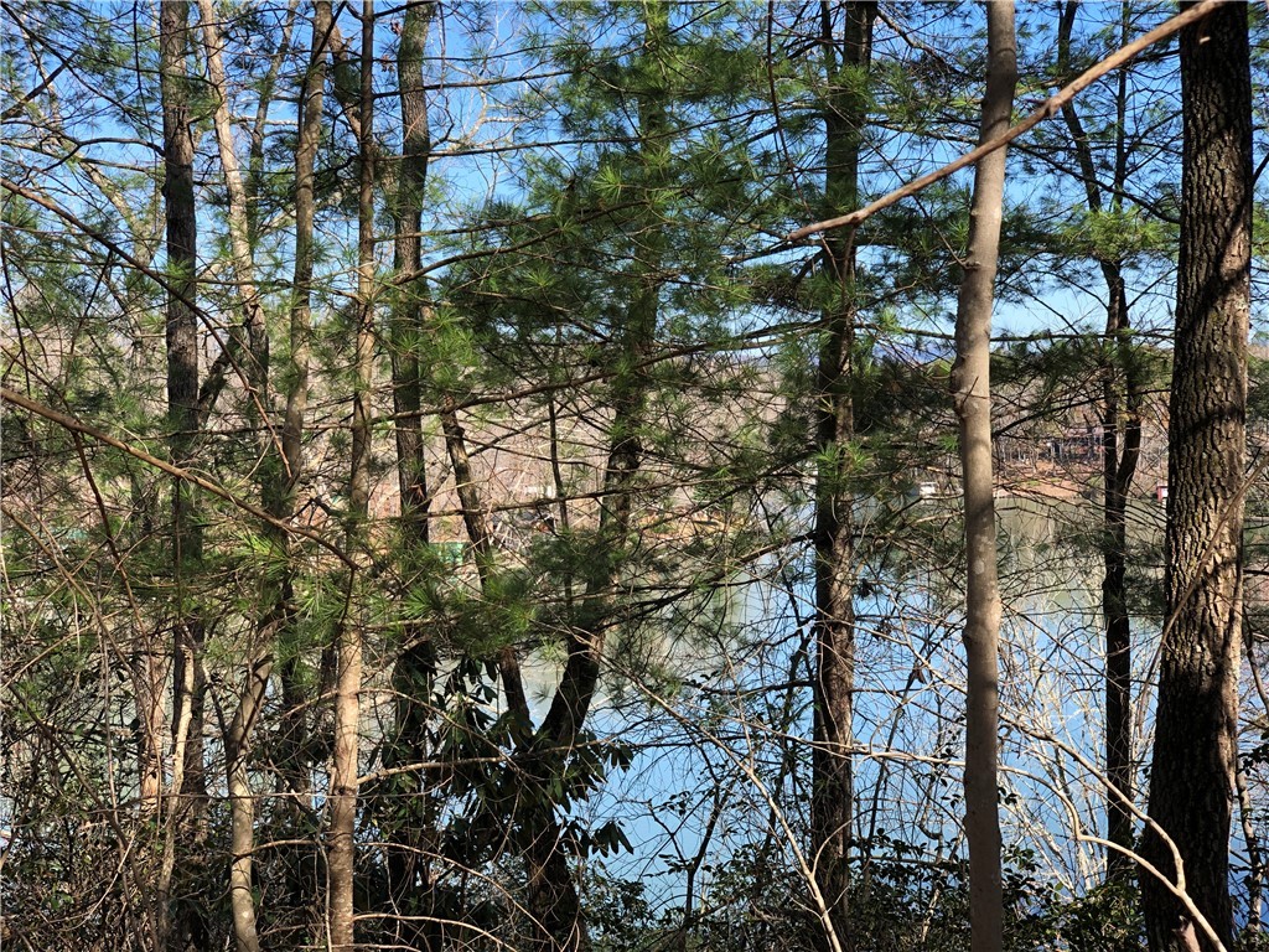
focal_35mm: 52
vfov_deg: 28.0
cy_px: 476
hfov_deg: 36.8
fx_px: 1906
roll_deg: +1.8
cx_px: 634
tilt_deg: -2.0
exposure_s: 1/302
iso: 16
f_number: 2.4
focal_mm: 6
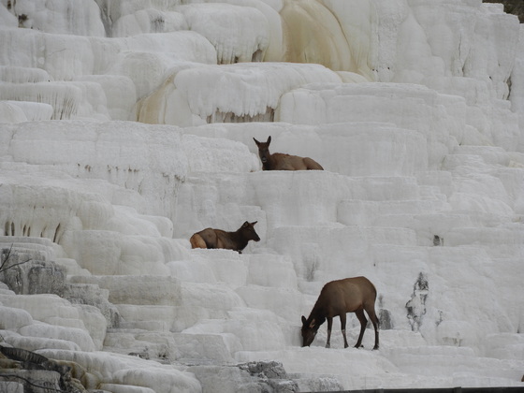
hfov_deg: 4.0
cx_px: 262
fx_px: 7569
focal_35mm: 500
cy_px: 196
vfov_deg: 3.0
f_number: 5.6
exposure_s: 1/500
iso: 100
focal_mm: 89.6
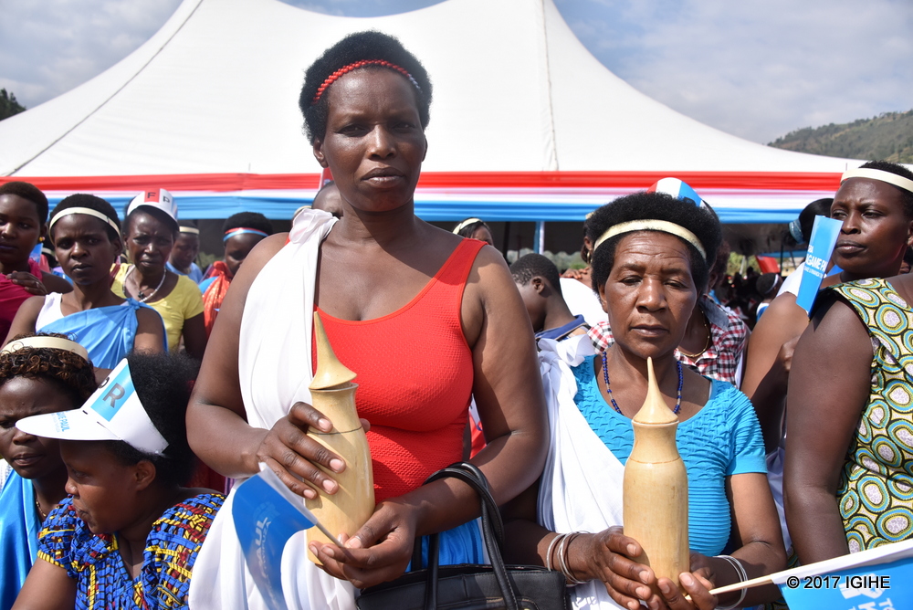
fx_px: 710
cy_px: 305
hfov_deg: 65.4
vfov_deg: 46.5
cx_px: 456
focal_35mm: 28
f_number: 6.3
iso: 500
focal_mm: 28
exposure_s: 1/2000
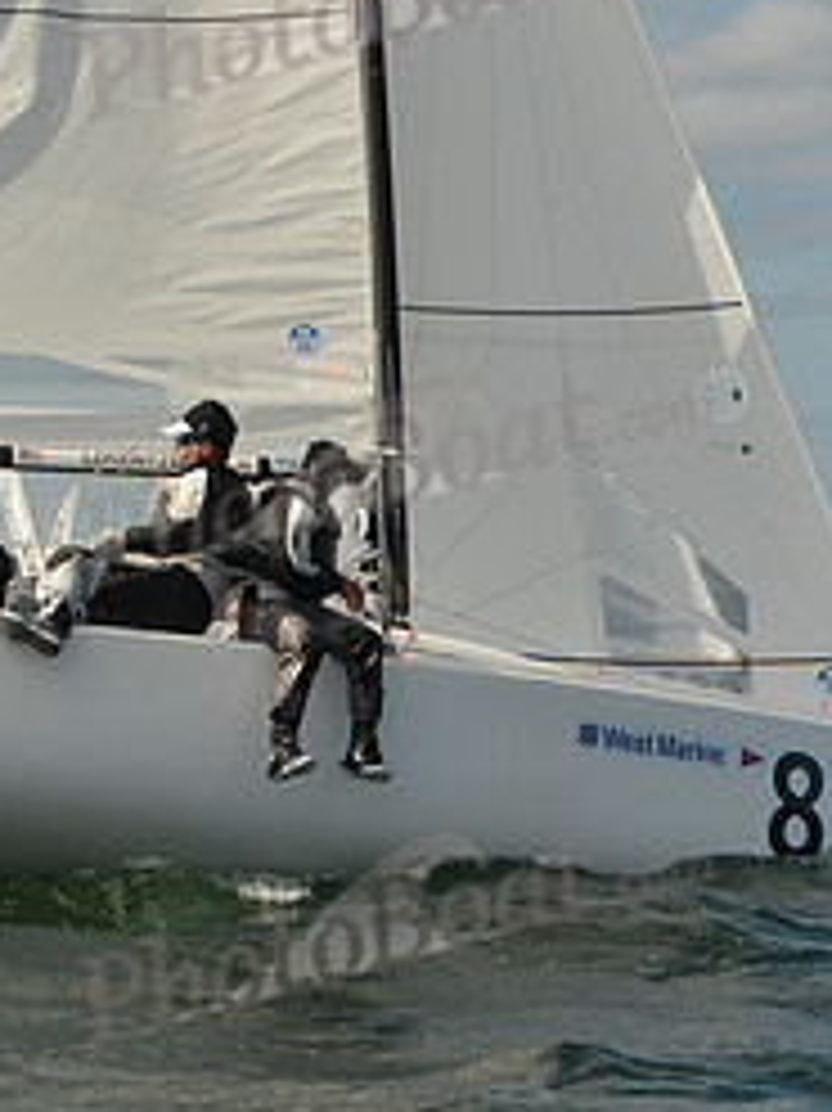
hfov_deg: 9.3
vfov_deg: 12.5
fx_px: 5068
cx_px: -148
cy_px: 299
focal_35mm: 158
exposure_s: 1/2000
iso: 400
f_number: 9
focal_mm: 70
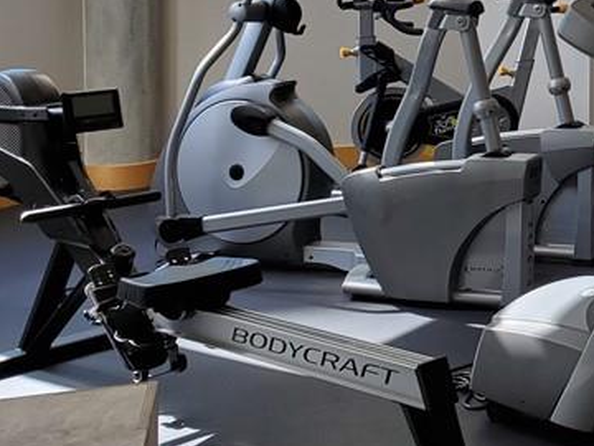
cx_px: 762
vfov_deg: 19.2
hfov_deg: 23.4
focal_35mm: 74
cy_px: -33
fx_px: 1270
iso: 50
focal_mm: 4.3
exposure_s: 1/84
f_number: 2.4
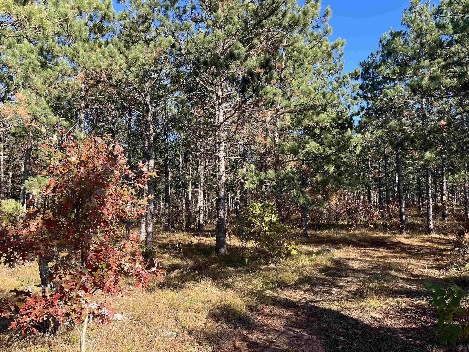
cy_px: 176
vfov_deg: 53.1
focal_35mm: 26
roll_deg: +1.4
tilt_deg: +4.7
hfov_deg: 67.3
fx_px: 352
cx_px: 234
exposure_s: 1/742
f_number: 1.6
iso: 50
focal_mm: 5.1
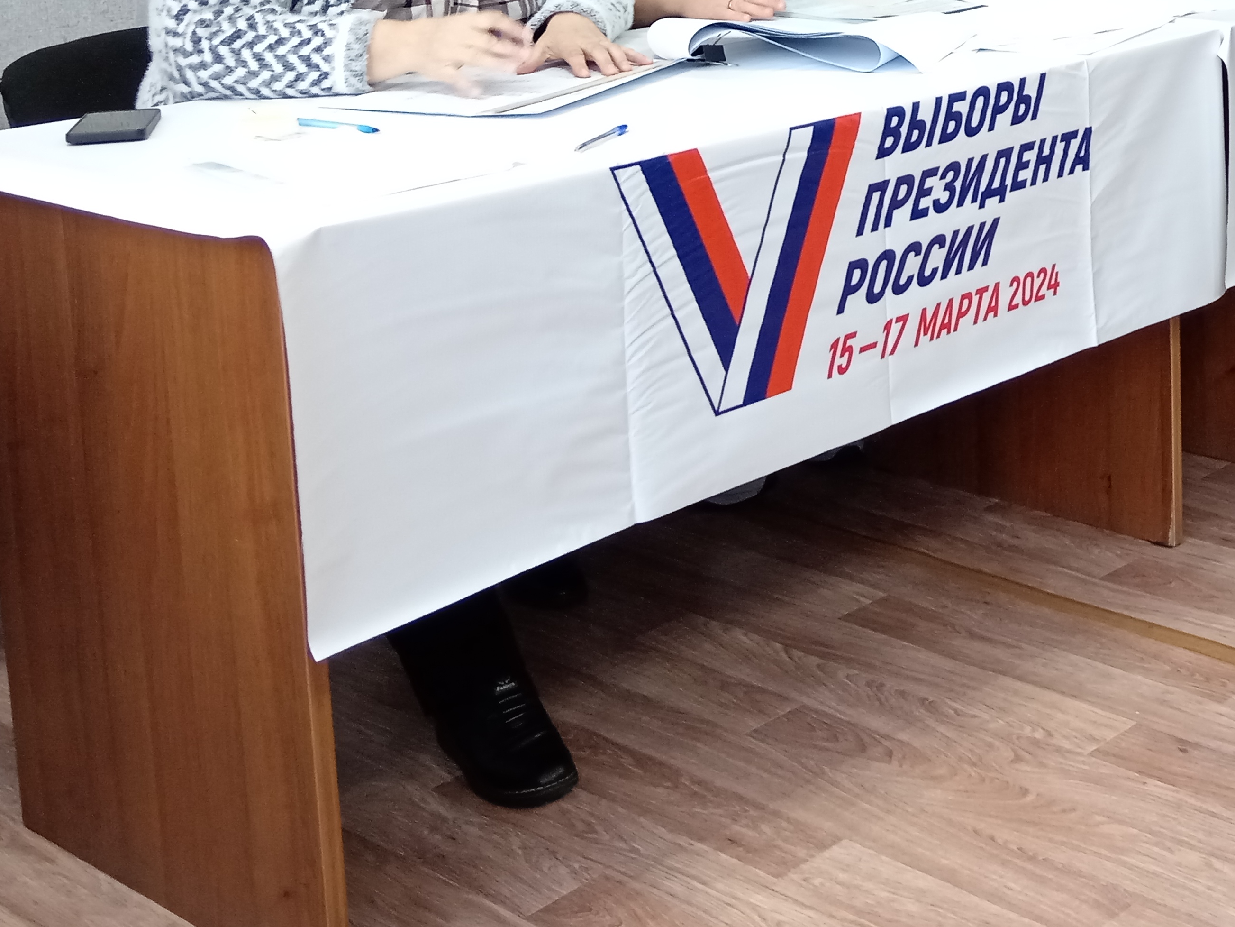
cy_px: 7
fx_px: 2141
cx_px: 1077
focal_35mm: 60
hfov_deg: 30.9
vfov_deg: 23.4
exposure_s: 1/100
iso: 1527
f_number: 1.9
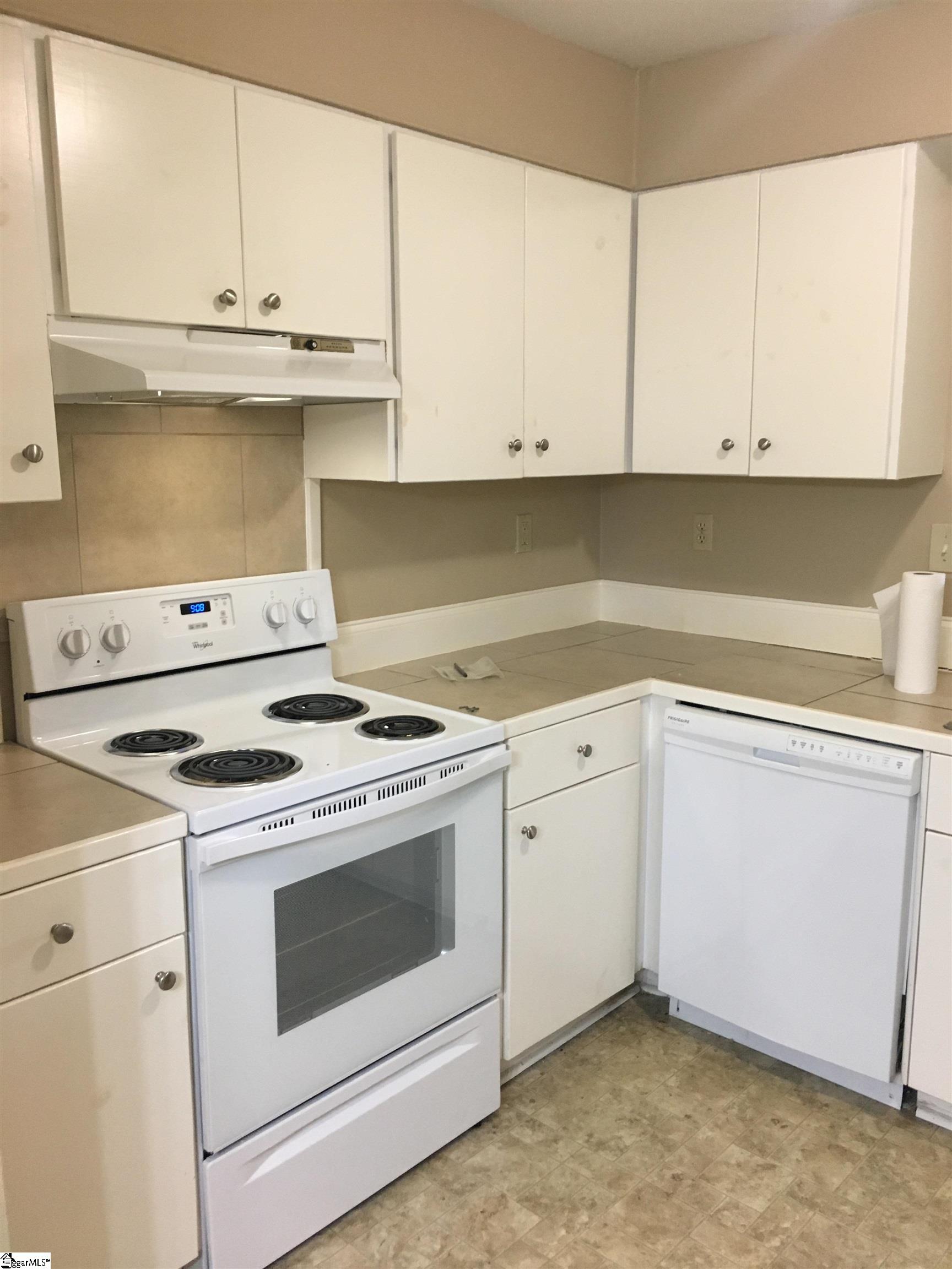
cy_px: 634
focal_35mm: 29
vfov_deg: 61.7
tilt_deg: -8.0
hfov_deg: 48.2
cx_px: 476
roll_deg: -0.7
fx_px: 1063
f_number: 2.2
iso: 125
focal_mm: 4.15
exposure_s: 1/30
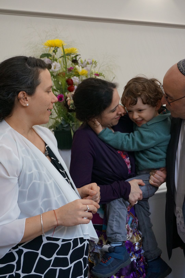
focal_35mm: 57
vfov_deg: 35.1
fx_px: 440
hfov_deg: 23.7
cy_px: 139
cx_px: 92
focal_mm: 38
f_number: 5.6
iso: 1250
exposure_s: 1/160
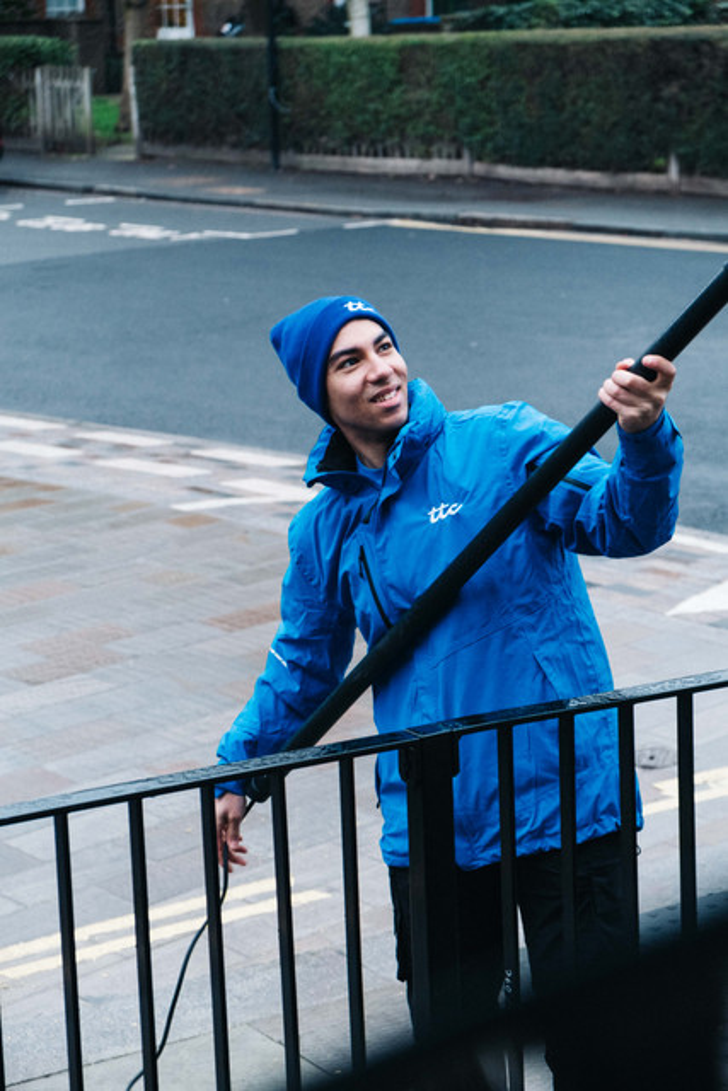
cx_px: 364
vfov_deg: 24.5
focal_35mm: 83
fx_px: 2516
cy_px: 546
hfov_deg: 16.5
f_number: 4
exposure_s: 1/160
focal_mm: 55
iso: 1000
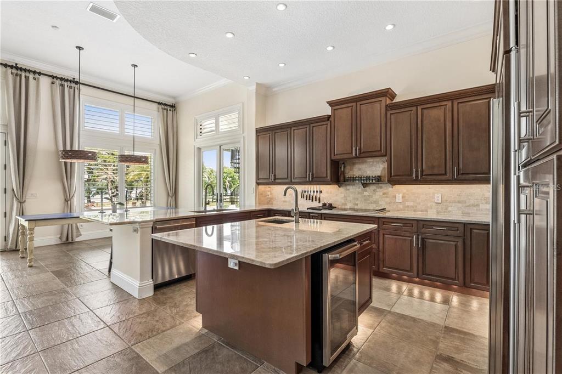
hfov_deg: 96.8
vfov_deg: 73.7
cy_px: 187
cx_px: 281
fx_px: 250
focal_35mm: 16
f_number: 10
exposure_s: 1/30
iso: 800
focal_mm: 16
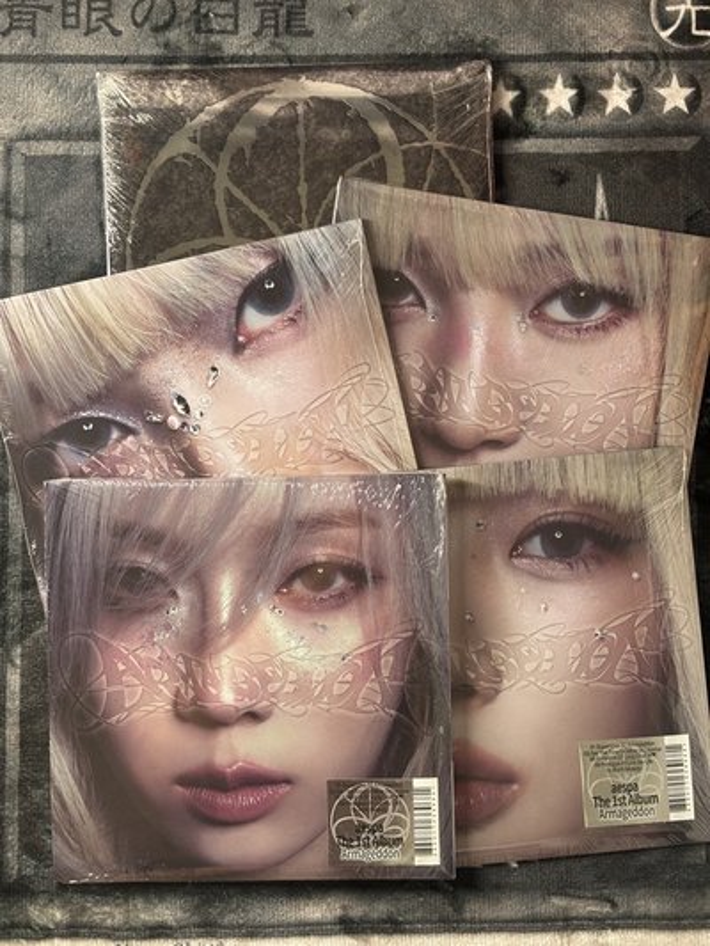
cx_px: 355
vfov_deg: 36.8
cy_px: 473
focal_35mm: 52
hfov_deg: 28.0
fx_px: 1422
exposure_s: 1/60
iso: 125
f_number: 1.6
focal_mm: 5.96
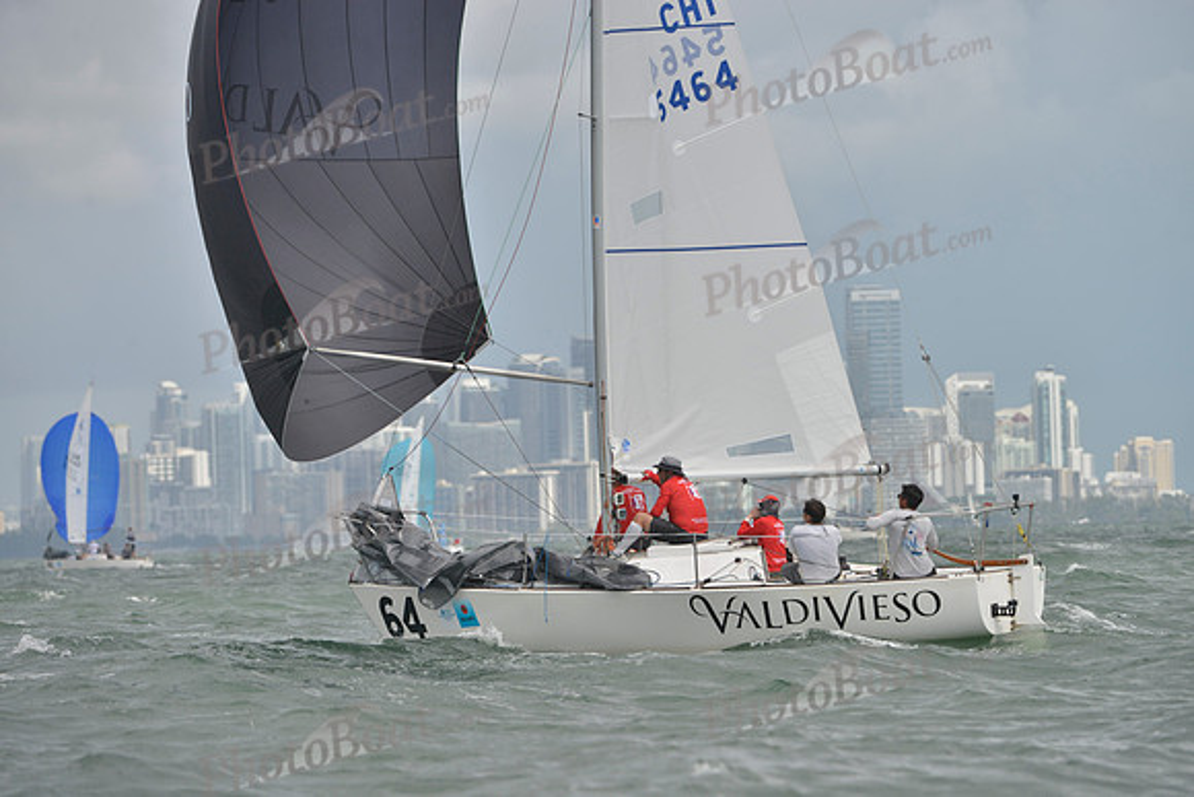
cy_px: 398
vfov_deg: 4.0
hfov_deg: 6.1
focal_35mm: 340
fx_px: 11279
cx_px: 597
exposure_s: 1/1250
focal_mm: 340
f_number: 8
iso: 280
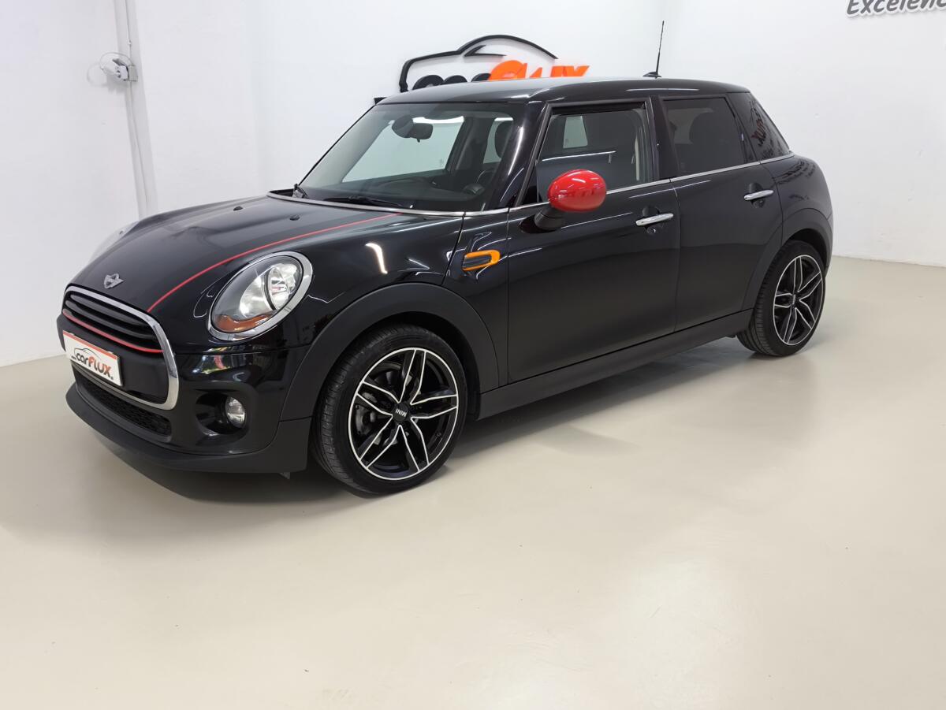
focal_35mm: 33
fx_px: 902
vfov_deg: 43.0
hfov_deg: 55.3
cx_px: 473
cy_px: 355
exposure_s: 1/33.3
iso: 250
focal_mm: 4.71
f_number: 1.7
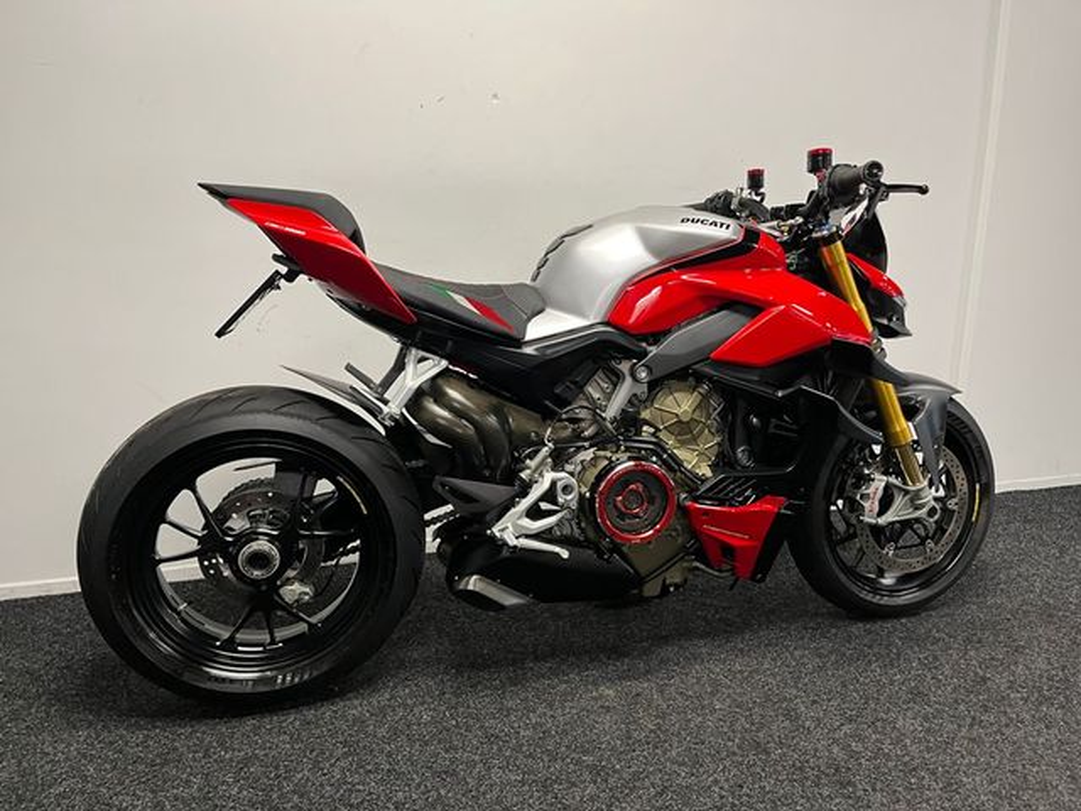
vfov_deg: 53.1
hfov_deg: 67.3
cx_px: 540
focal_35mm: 26
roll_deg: +1.0
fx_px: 812
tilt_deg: -13.2
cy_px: 406
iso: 100
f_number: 1.6
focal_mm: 5.1
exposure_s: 1/50
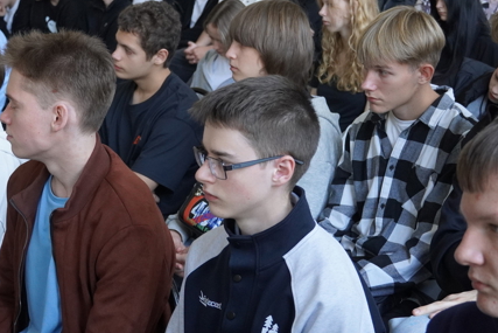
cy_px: 162
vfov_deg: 17.3
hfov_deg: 25.7
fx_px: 1093
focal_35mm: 79
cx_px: 248
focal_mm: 30
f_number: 4.5
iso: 1250
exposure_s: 1/160
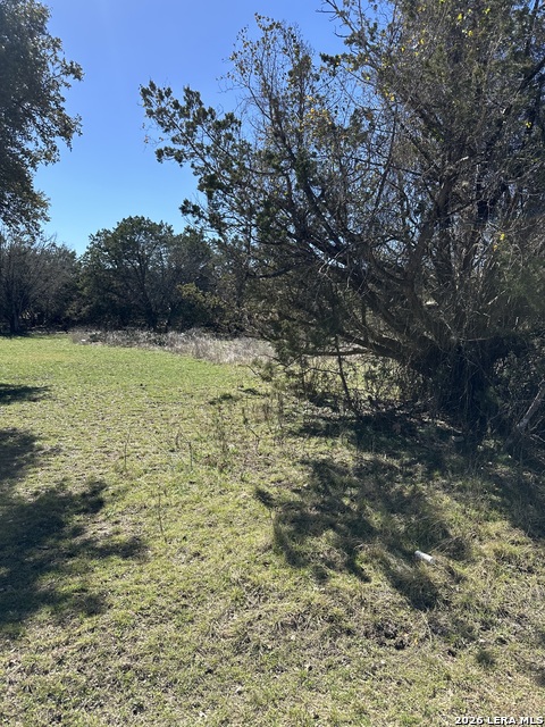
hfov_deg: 56.8
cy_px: 364
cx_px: 272
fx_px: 504
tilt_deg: -4.7
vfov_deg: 71.6
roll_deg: -1.8
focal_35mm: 24
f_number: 1.78
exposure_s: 1/2469
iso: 80
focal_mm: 6.86
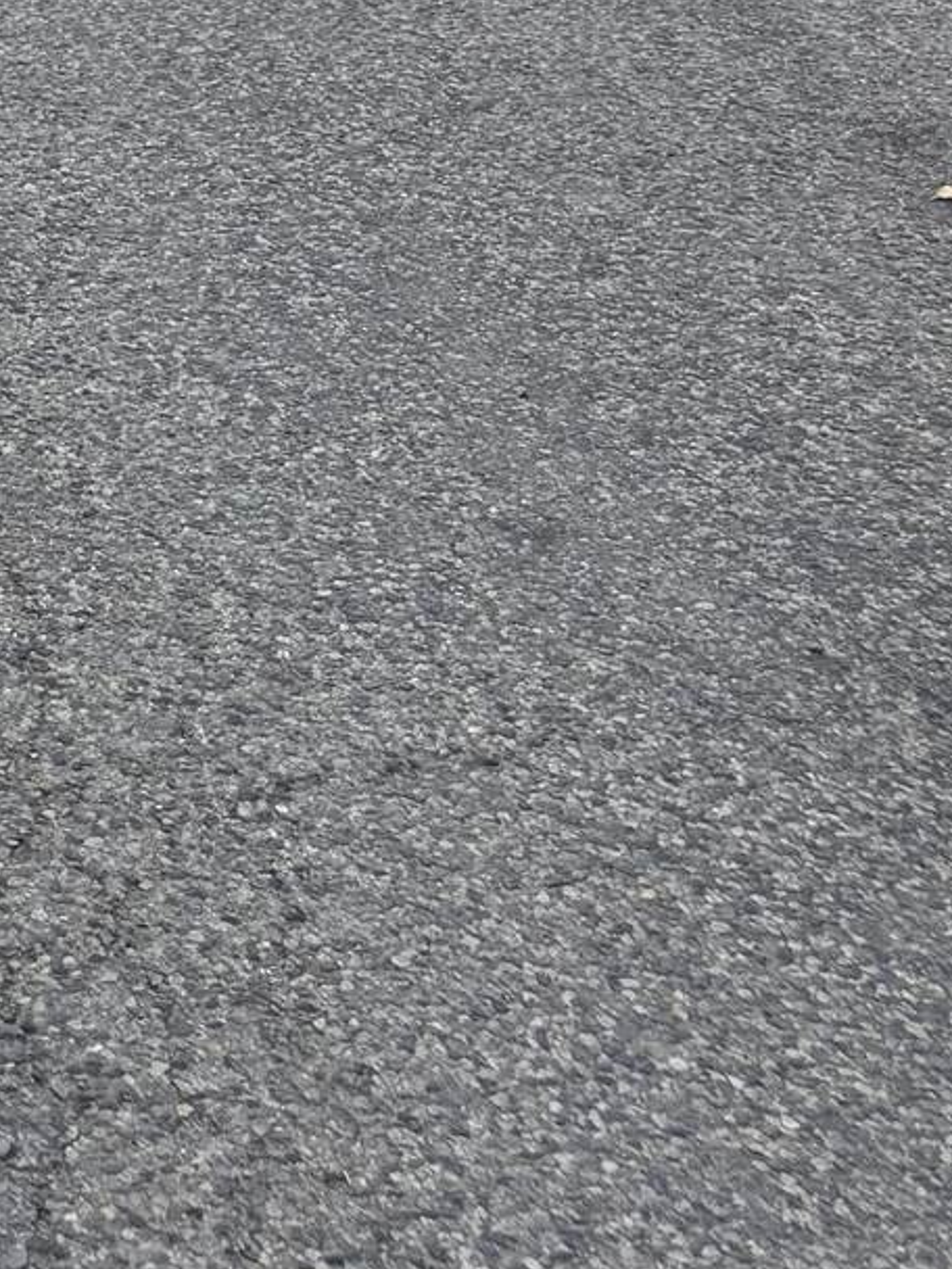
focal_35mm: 91
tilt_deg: -4.6
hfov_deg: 14.7
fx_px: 3337
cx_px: -603
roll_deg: -1.1
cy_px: -680
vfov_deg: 18.8
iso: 80
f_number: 1.78
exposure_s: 1/3096
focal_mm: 6.76
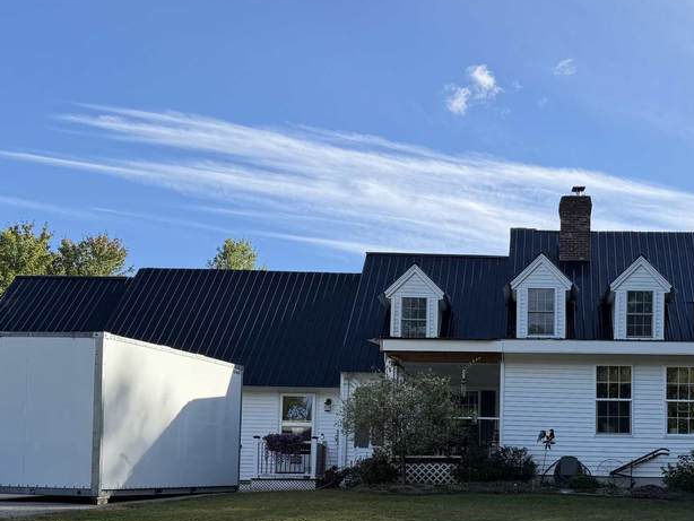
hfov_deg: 37.0
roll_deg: -0.2
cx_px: 541
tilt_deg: +5.0
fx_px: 1003
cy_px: 437
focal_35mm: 50
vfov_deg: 28.3
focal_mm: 6.76
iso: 80
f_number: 1.78
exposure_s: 1/3425
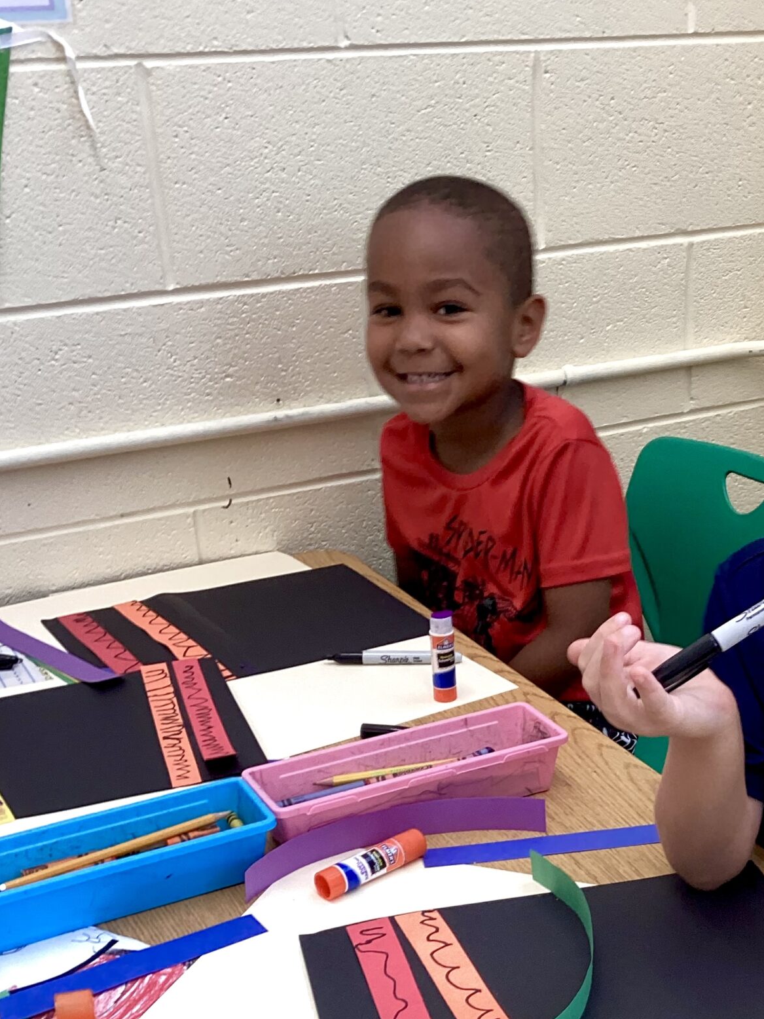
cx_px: 586
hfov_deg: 28.1
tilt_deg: -27.1
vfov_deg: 36.4
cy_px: 789
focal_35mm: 51
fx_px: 1501
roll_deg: +1.2
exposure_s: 1/50
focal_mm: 3.3
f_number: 2.4
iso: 125
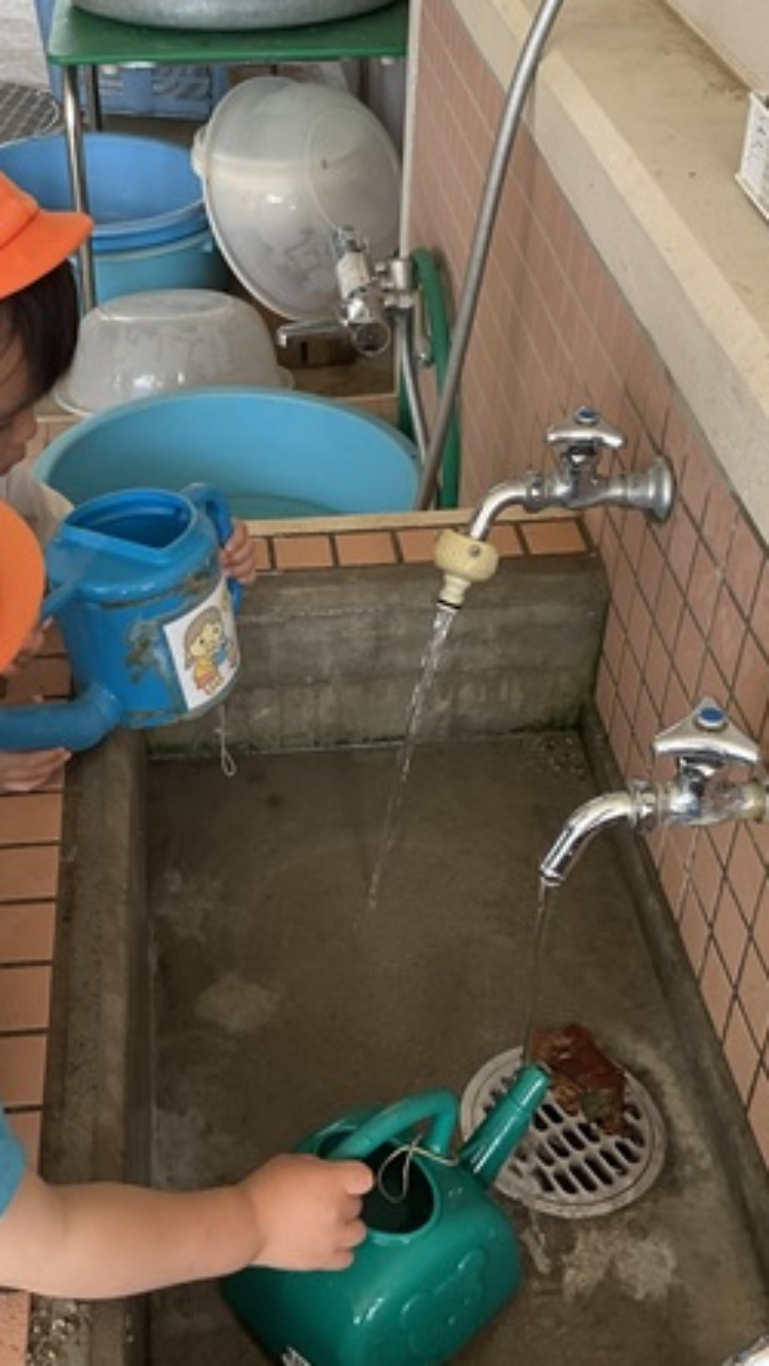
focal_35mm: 43
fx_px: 1558
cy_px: 688
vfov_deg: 47.3
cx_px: 289
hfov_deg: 27.6
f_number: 1.8
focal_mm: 3
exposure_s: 1/122
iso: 64
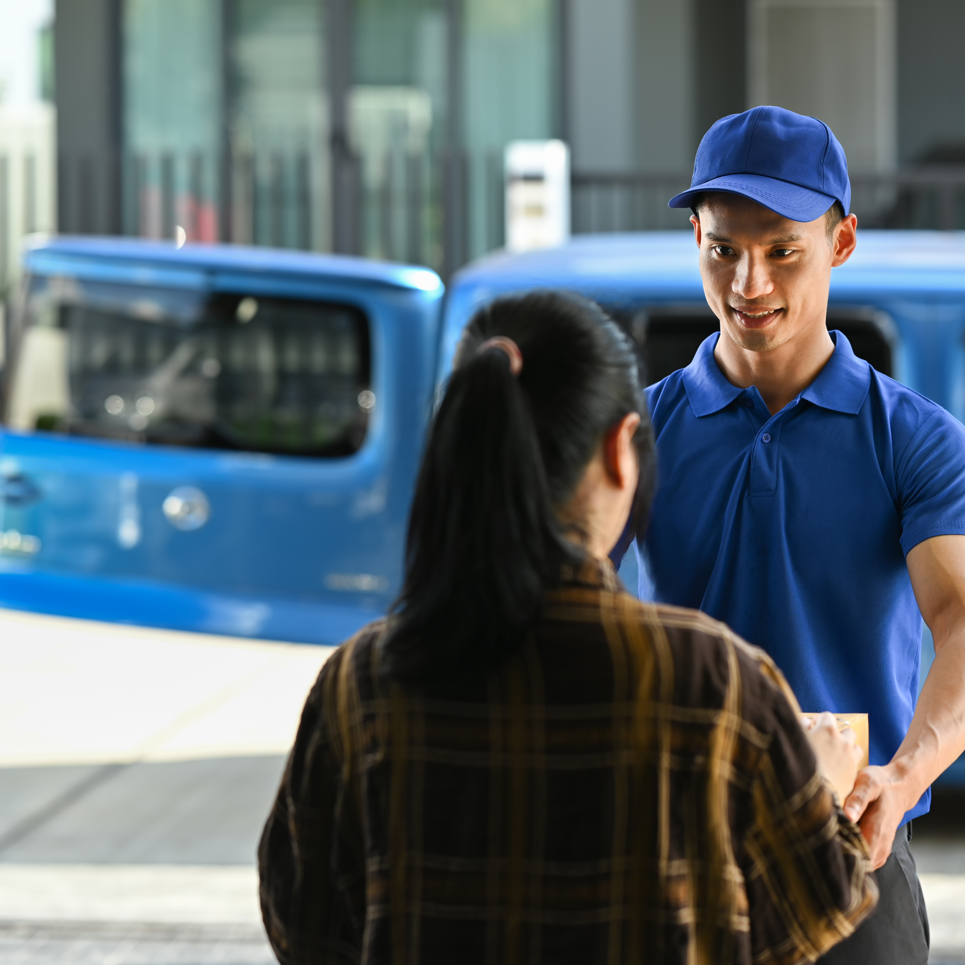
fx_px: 3438
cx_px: 554
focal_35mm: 109
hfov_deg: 16.0
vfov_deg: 16.0
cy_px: 484
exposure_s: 1/250
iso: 80
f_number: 2.8
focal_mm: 85
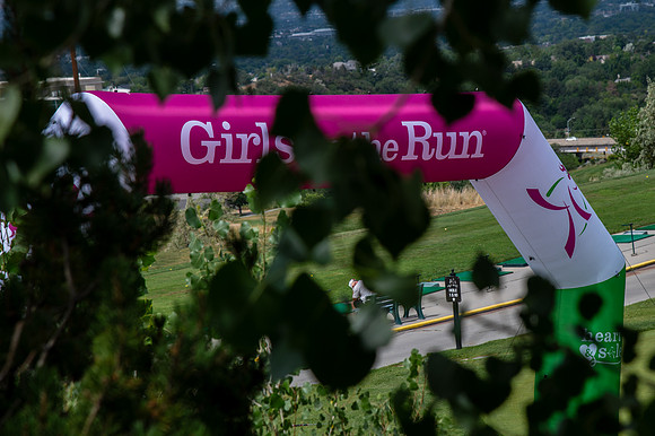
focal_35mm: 120
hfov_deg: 17.0
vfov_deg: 11.4
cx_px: 397
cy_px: 174
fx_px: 2186
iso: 200
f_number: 6.3
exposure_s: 1/1000
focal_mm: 98
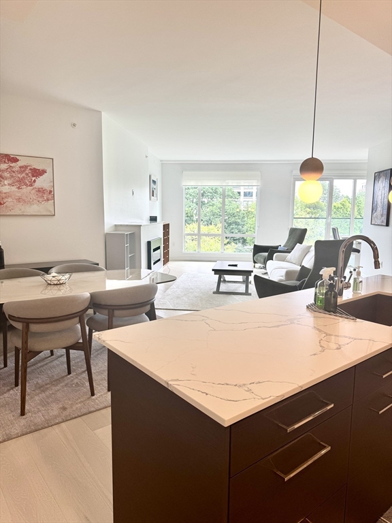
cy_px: 262
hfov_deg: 56.8
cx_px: 196
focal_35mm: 24
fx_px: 362
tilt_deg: -9.1
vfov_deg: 71.6
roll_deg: -2.1
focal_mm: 6.76
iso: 80
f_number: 1.78
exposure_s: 1/120
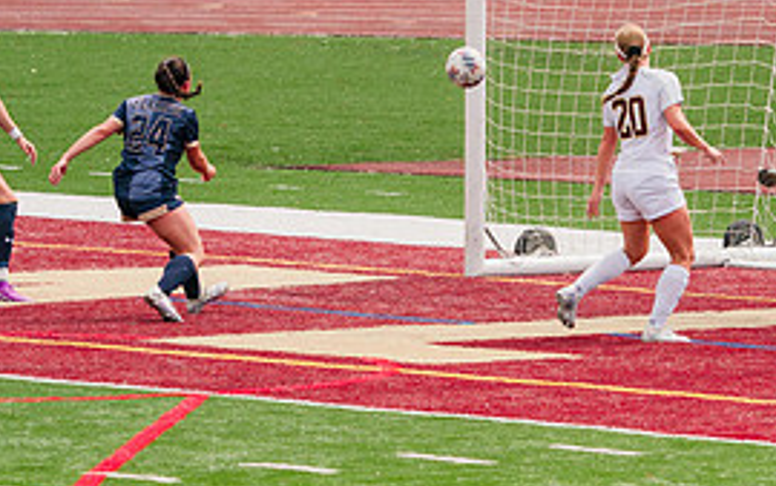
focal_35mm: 626
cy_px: 266
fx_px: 13244
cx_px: 647
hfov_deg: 3.4
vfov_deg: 2.1
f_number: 5.6
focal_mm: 286
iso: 400
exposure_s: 1/1600
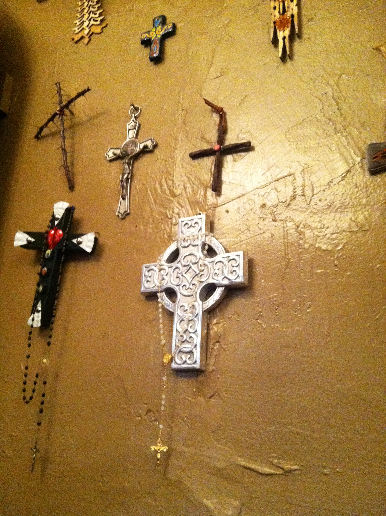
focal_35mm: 35
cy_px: 258
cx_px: 193
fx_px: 522
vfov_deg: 52.7
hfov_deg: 40.6
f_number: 2.8
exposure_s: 1/15
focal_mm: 3.85
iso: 1000
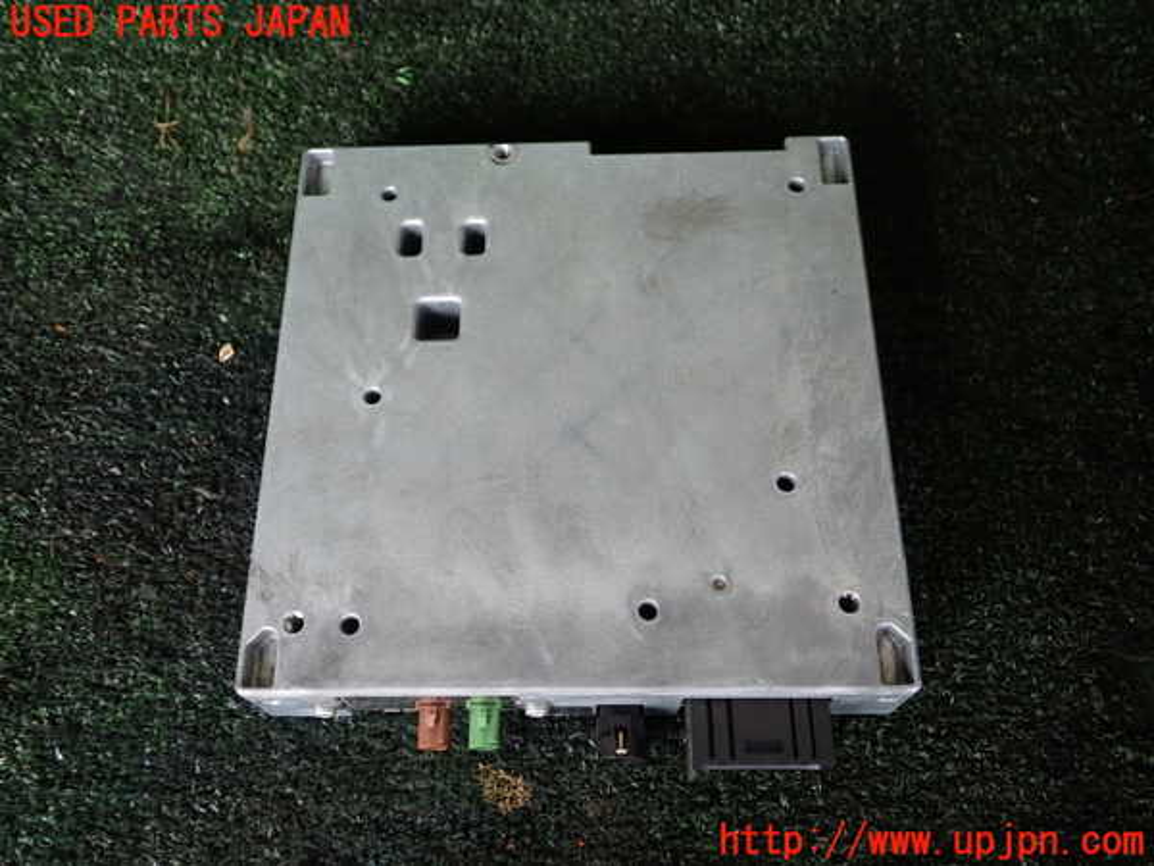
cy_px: 433
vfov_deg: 46.8
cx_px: 577
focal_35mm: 30
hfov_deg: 60.0
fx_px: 1000
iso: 125
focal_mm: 5.4
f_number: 2.3
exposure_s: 1/60
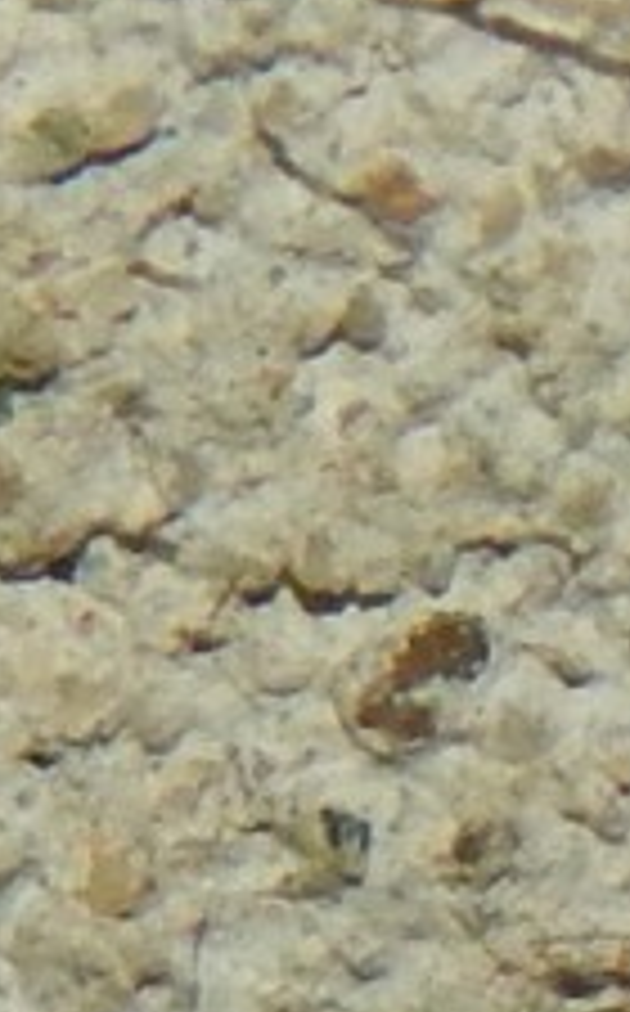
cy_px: 508
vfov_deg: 6.1
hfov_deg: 3.8
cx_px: 963
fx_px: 9425
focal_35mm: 342
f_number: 8.6
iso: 200
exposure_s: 1/30
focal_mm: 15.3
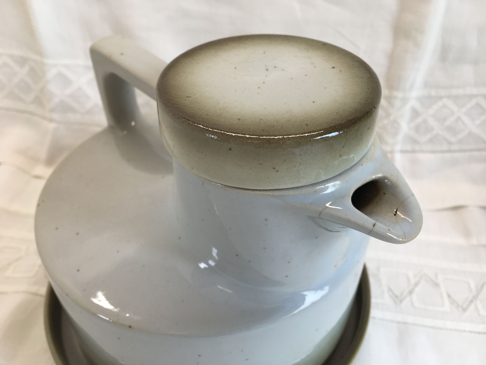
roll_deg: -0.2
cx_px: 243
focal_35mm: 29
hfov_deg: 61.7
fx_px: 407
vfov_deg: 48.2
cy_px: 182
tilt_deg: -39.1
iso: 32
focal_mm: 4.15
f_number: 2.2
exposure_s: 1/50
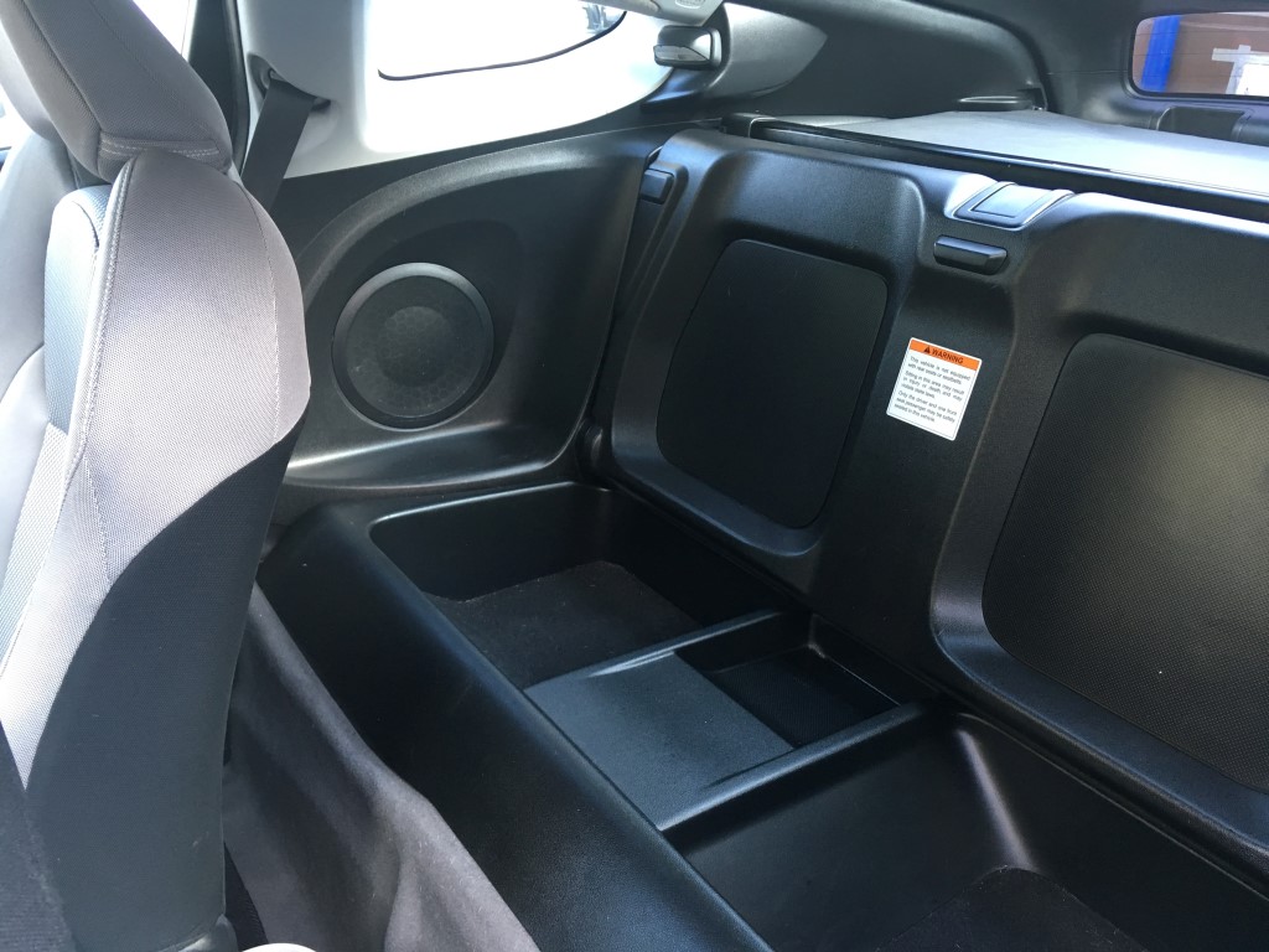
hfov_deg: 61.7
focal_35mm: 29
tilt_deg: -23.7
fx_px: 1063
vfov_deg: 48.2
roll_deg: -3.0
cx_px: 634
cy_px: 476
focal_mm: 4.15
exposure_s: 1/30
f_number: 2.2
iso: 100
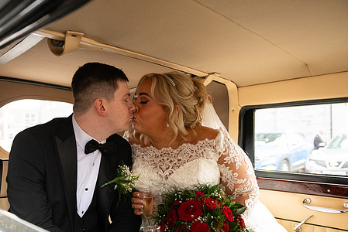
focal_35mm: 31
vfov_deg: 42.0
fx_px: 300
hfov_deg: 59.9
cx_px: 146
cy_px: 147
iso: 800
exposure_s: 1/160
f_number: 3.5
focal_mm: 24
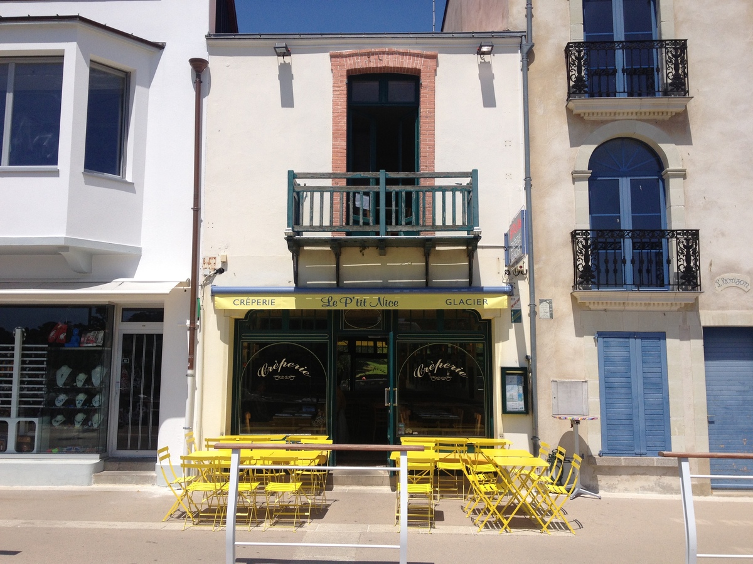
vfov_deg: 40.7
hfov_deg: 52.6
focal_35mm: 35
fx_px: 761
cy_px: 282
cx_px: 376
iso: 50
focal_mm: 4.28
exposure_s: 1/3067
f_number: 2.4
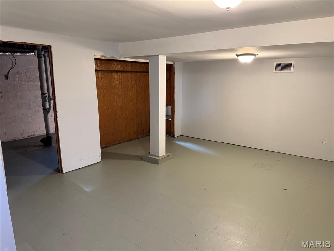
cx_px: 167
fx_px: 232
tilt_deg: -11.4
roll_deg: +0.1
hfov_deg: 71.6
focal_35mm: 24
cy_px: 126
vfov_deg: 56.8
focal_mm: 6.76
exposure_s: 1/60
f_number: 1.78
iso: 400
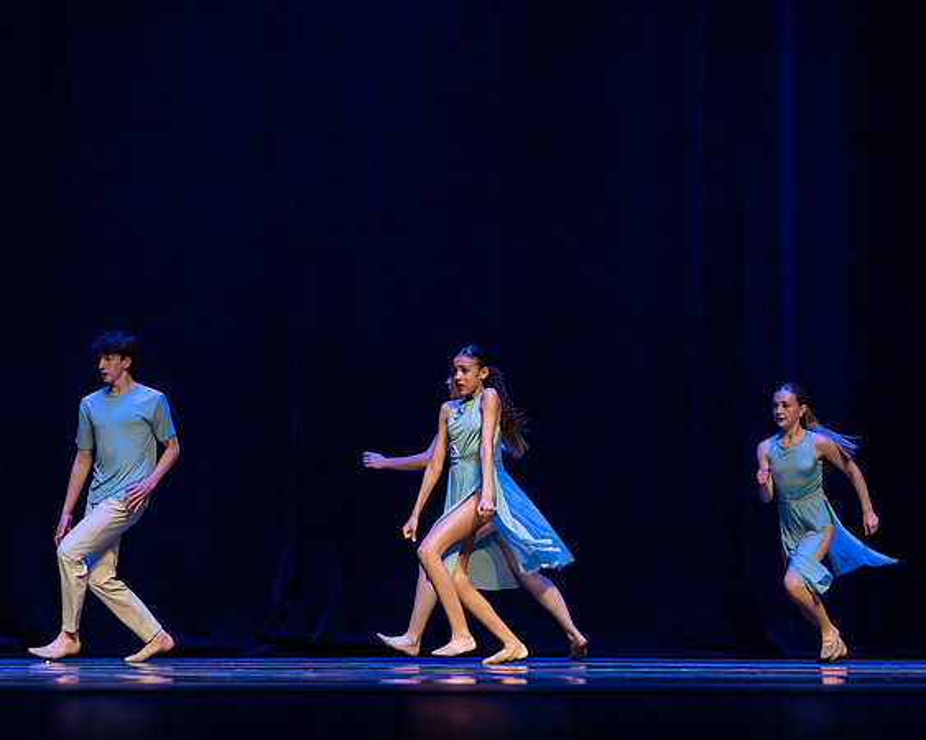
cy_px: 417
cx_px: 452
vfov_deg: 12.9
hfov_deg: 16.1
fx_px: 3265
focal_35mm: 119
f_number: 2.8
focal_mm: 93
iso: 3200
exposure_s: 1/640
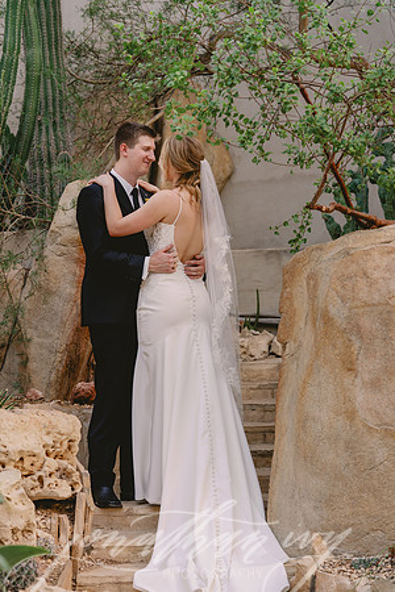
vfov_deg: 21.7
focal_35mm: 94
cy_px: 296
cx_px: 198
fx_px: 1547
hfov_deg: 14.6
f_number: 4
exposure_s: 1/160
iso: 800
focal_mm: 94
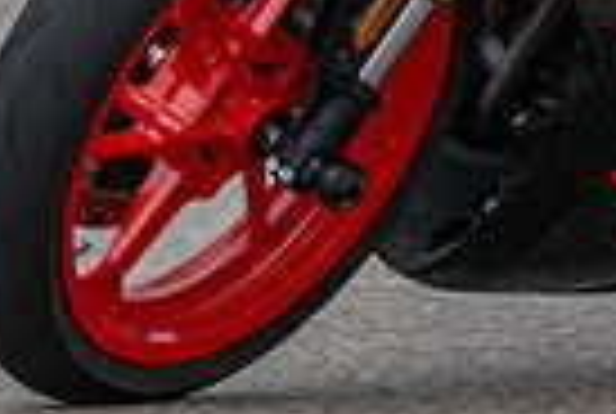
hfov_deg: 1.1
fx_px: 32187
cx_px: 943
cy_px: -398
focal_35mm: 1877
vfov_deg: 0.7
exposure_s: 1/1250
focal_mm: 400
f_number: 6
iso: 360
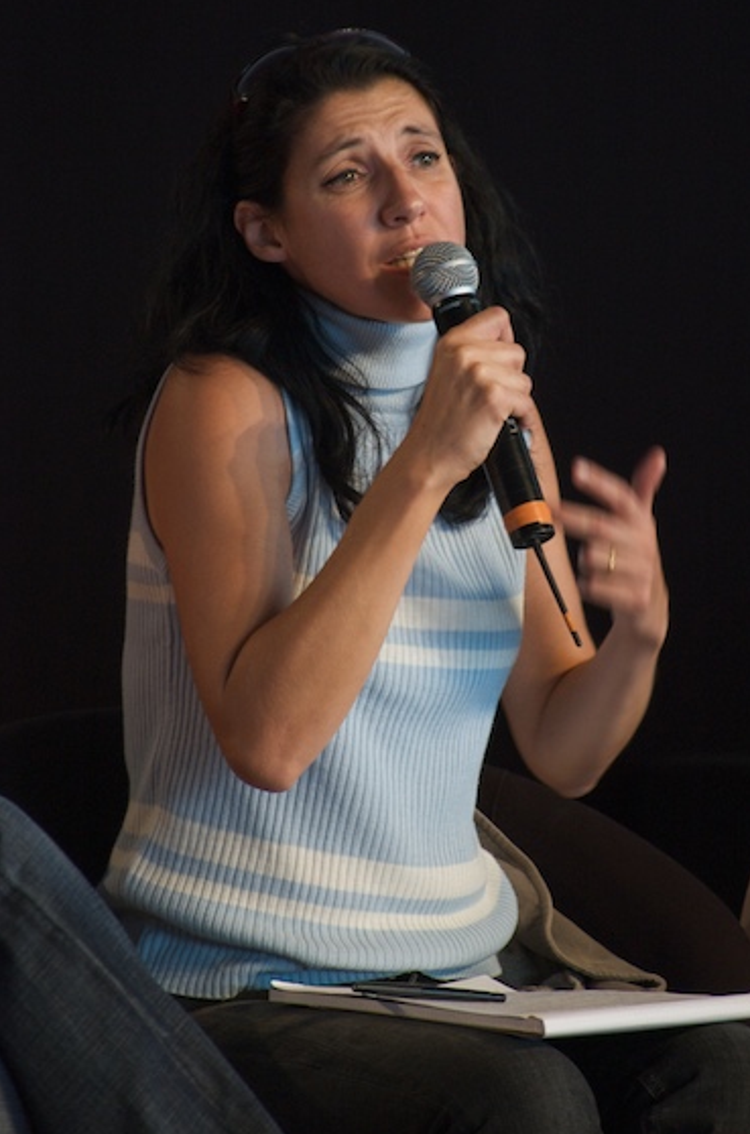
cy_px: 474
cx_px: 471
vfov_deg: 4.8
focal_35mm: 430
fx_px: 13512
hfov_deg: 3.2
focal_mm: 200
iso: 400
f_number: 5.6
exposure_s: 1/40
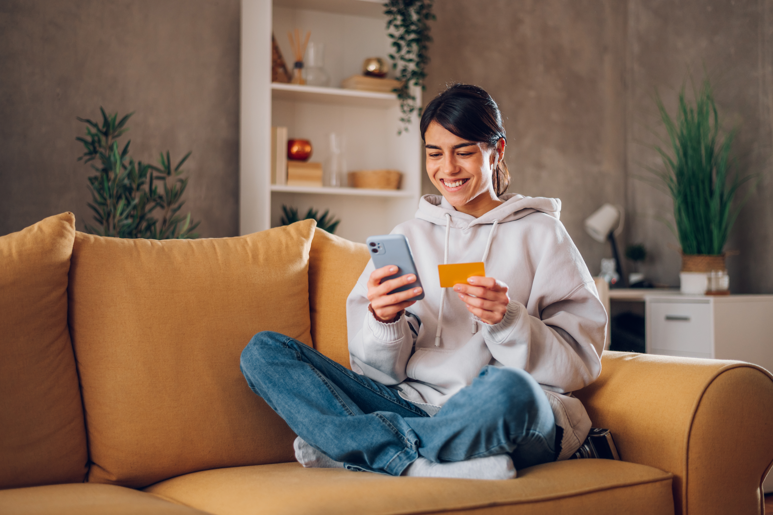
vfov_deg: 27.0
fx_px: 1073
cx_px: 386
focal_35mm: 50
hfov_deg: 39.6
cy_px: 258
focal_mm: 50
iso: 400
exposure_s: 1/100
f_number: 1.8
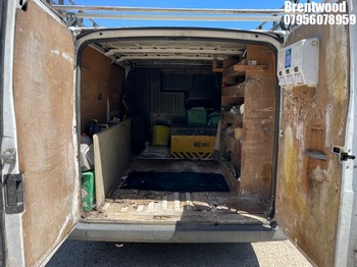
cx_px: 178
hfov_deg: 67.3
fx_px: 268
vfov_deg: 53.0
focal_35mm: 26
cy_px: 134
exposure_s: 1/1261
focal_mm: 4.2
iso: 32
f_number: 1.6
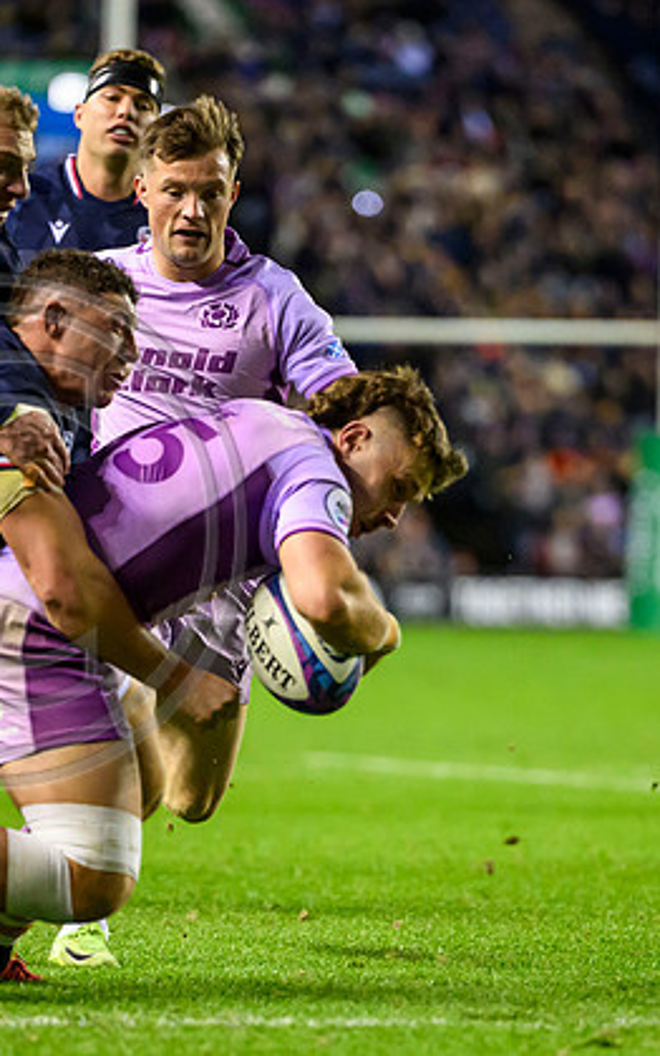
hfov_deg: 3.0
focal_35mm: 435
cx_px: 288
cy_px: 729
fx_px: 12515
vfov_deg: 4.8
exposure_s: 1/1000
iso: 5000
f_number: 2.8
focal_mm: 200
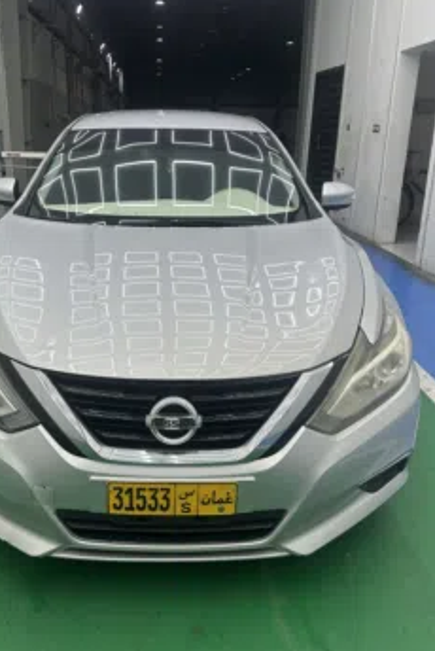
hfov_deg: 44.8
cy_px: 293
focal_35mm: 29
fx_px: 525
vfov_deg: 63.5
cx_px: 174
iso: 80
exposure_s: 1/496
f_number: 1.78
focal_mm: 6.86
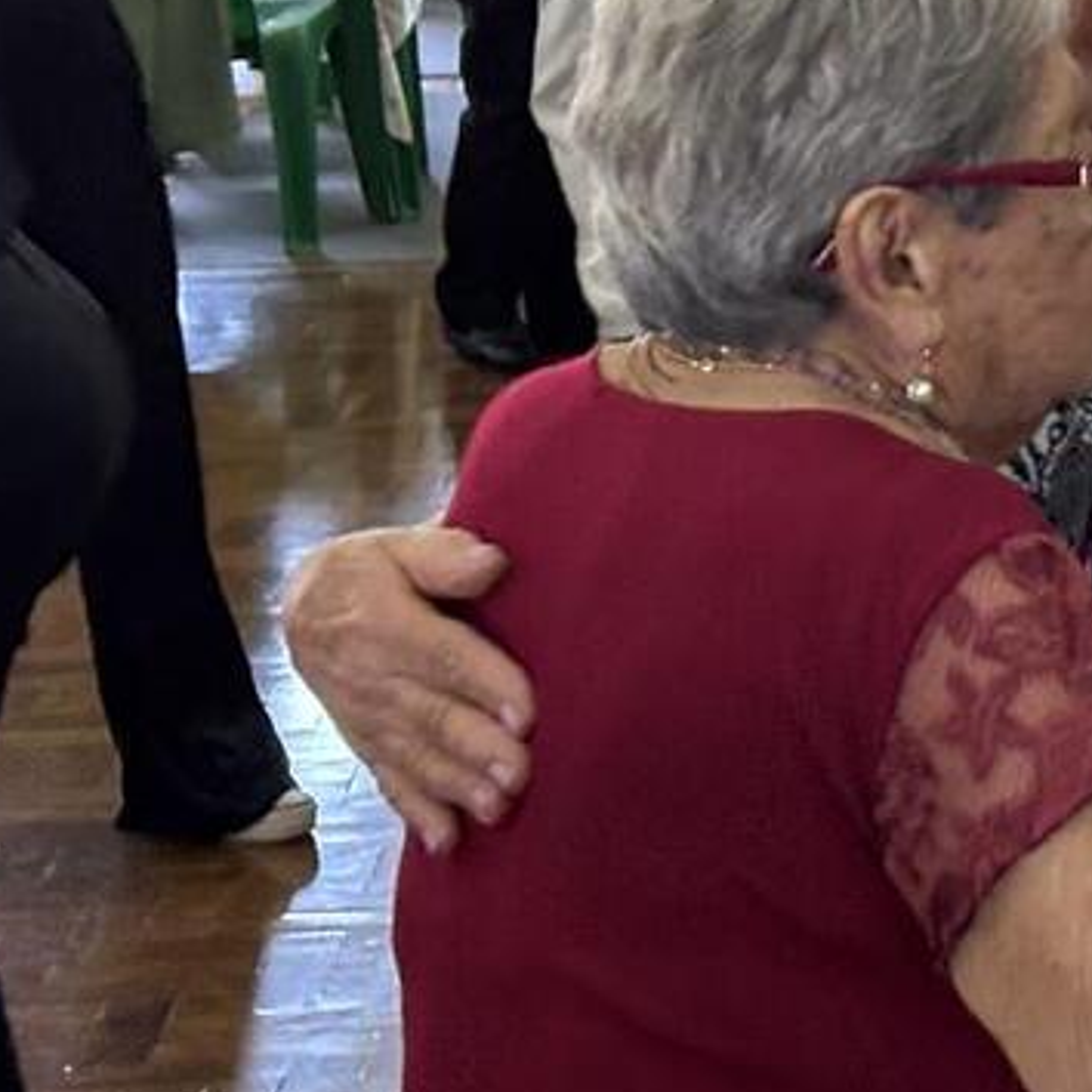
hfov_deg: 10.7
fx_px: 5568
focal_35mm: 156
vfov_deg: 11.1
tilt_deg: -7.7
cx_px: 1709
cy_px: 83
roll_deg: +1.0
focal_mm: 5.96
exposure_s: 1/40
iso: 200
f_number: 1.6
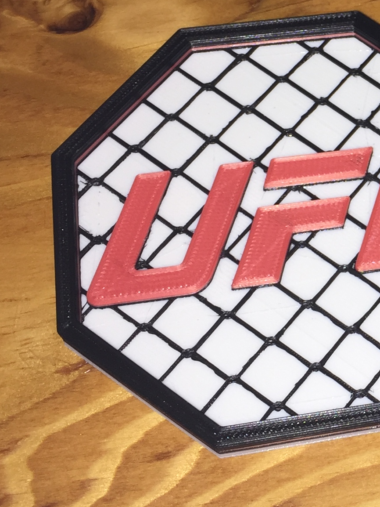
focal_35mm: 82
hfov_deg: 16.7
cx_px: 527
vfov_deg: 23.7
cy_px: 171
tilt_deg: -61.8
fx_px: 1200
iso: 32
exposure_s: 1/60
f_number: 2.2
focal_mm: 4.15
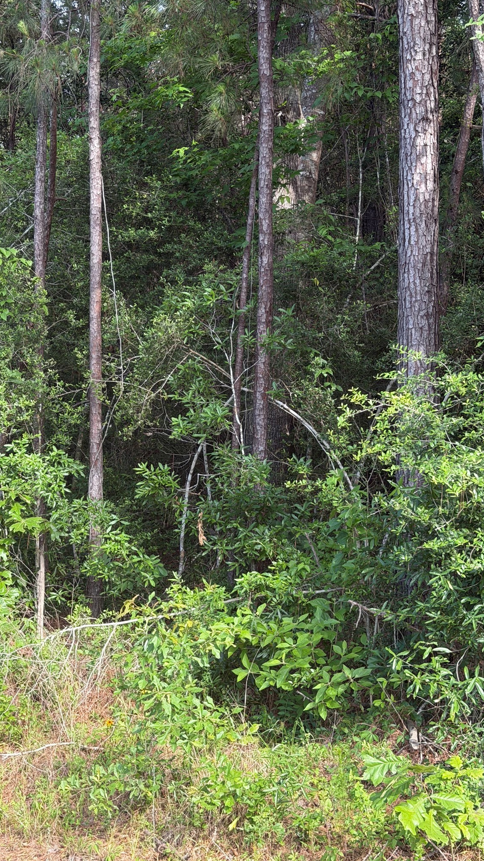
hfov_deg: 22.6
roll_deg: -1.0
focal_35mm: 53
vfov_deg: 39.2
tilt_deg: +0.7
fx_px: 1209
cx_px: 208
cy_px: 432
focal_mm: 6.76
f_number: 1.78
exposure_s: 1/475
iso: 64
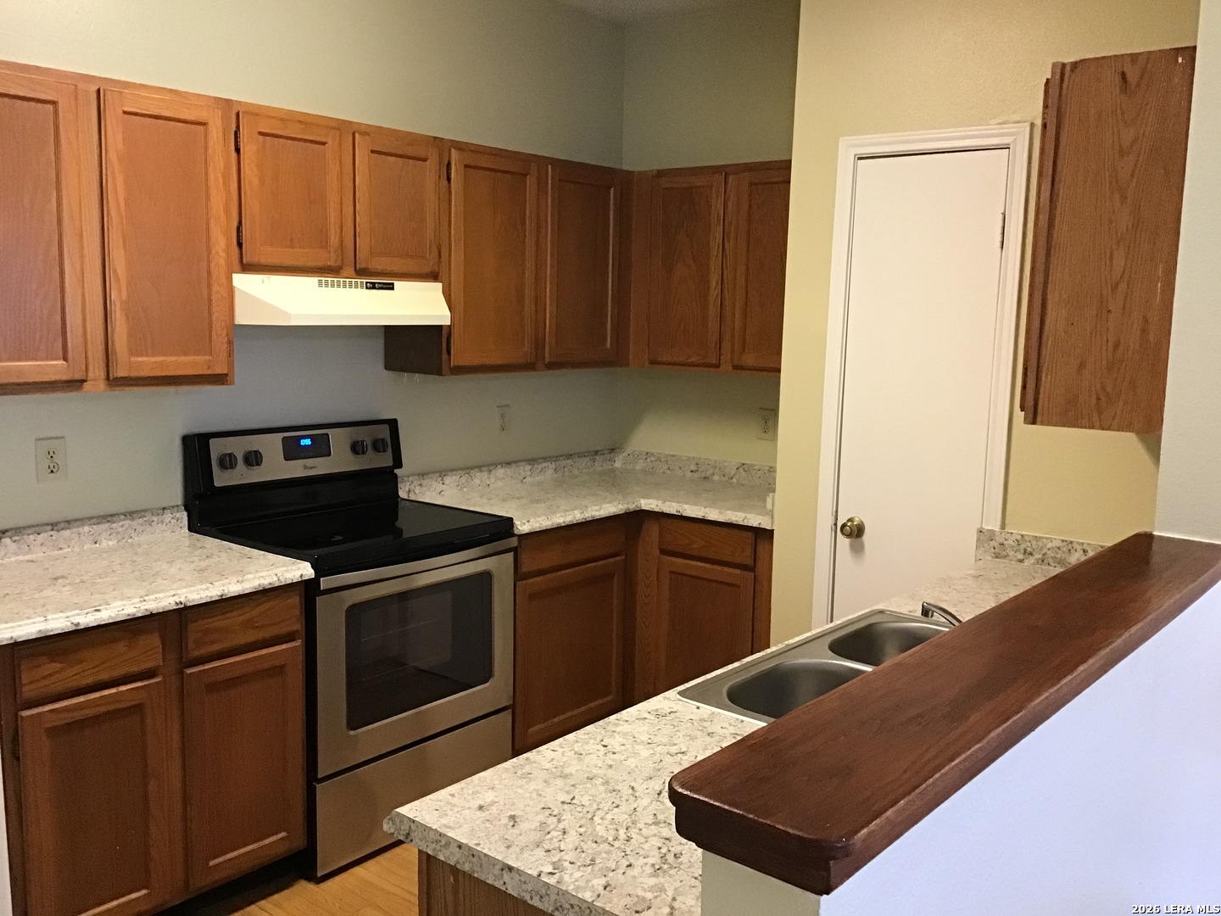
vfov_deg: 45.4
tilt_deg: -6.4
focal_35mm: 31
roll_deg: -0.7
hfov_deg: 58.4
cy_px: 458
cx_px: 610
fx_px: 1093
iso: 200
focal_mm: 3.3
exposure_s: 1/30
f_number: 2.4
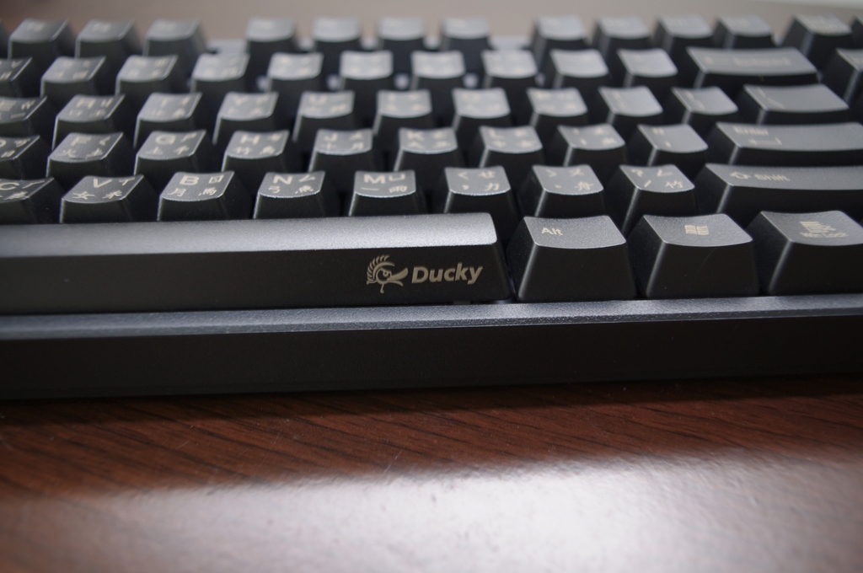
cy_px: 286
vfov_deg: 42.2
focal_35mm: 31
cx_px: 432
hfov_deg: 60.3
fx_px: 742
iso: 200
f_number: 4
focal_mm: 21.25
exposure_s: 1/20
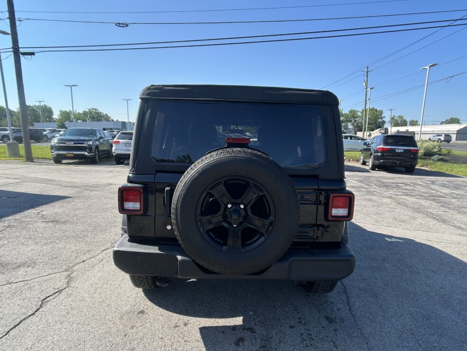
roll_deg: -0.3
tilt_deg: -10.2
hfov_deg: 65.3
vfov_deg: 51.4
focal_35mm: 27
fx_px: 364
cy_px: 176
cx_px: 228
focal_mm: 5.7
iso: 50
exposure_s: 1/2457
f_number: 1.5
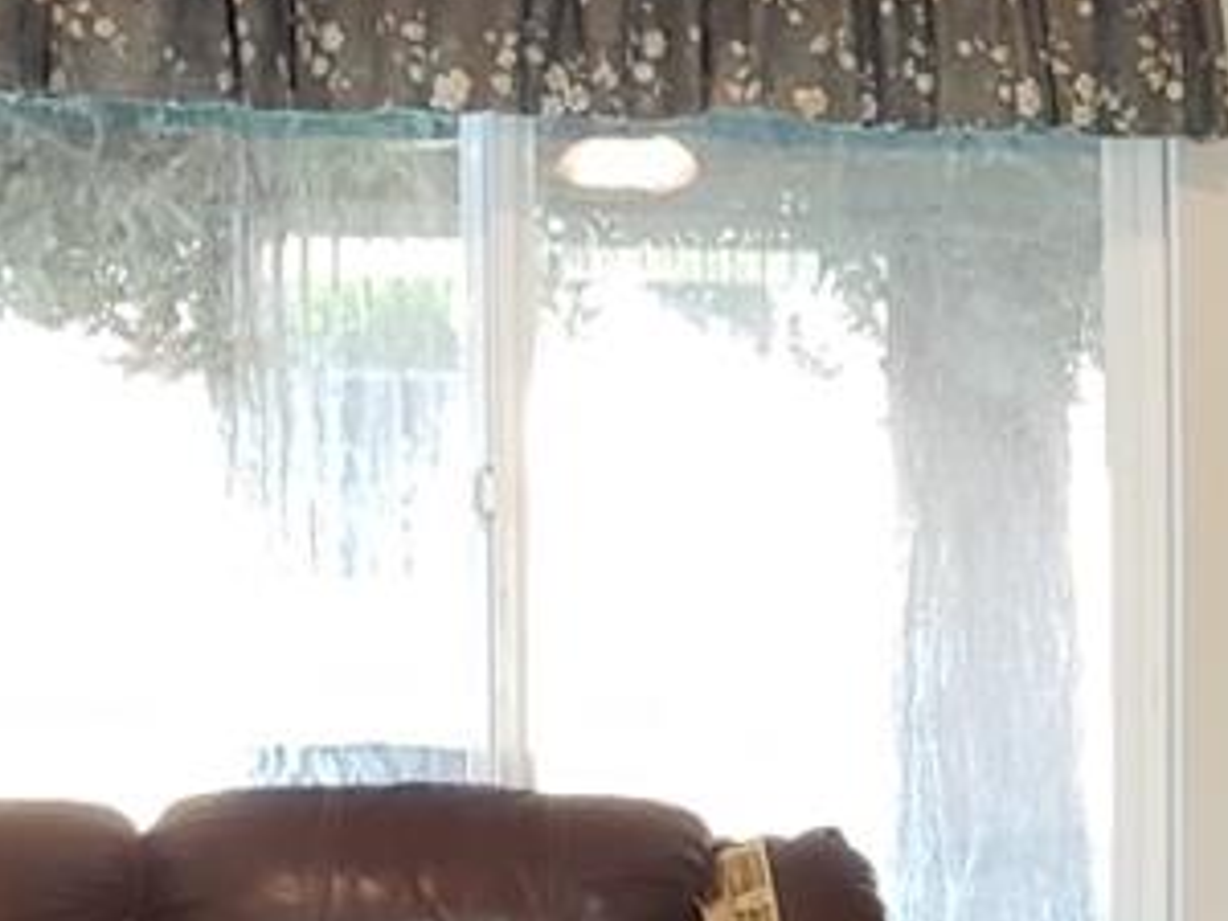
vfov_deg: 11.4
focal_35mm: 130
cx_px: 2276
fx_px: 4612
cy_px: 737
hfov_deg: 13.5
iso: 320
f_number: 2.4
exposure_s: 1/40
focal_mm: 4.3
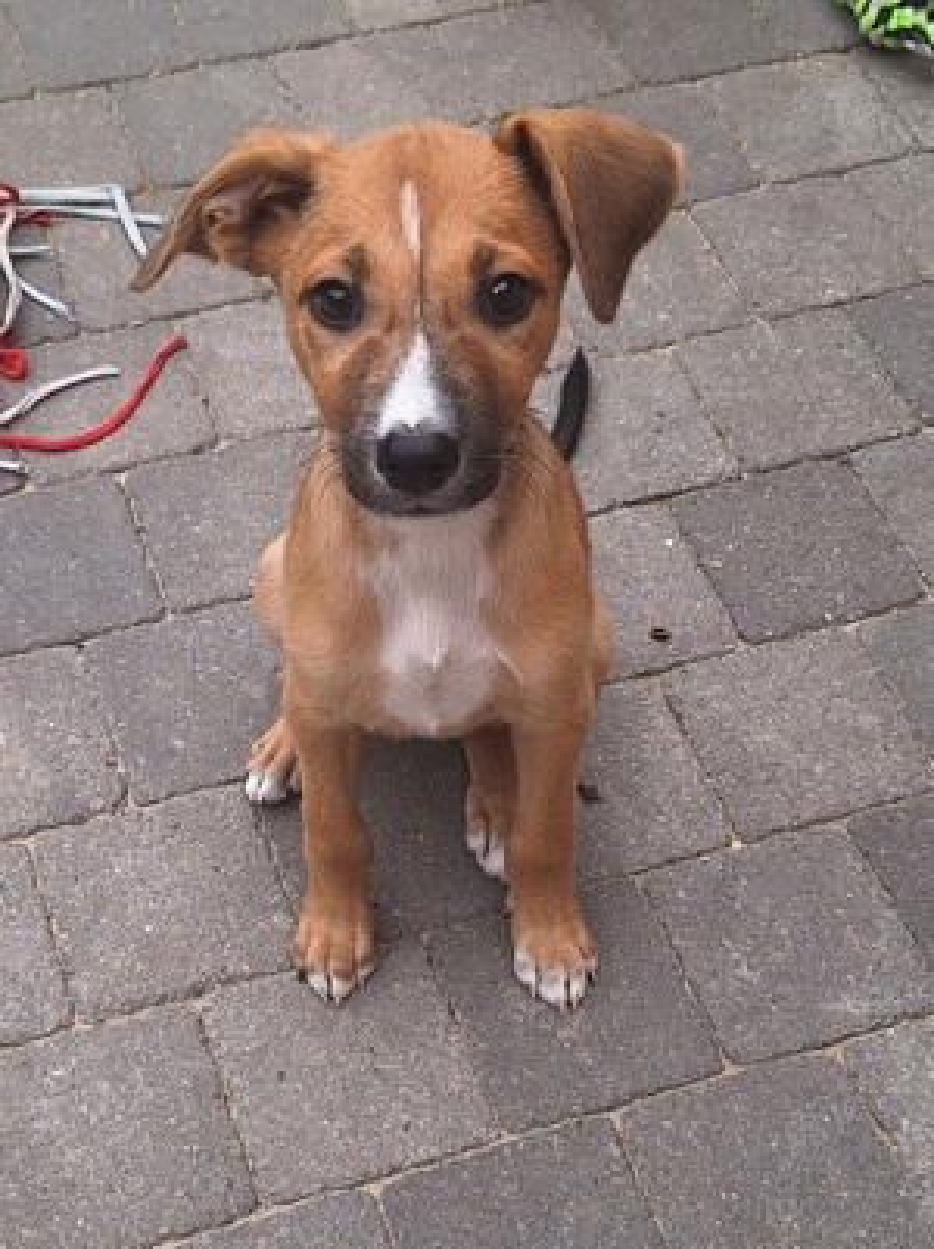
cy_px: 624
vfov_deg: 74.0
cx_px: 467
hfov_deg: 58.8
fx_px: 829
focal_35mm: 23
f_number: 1.8
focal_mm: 5.54
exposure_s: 1/278
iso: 40
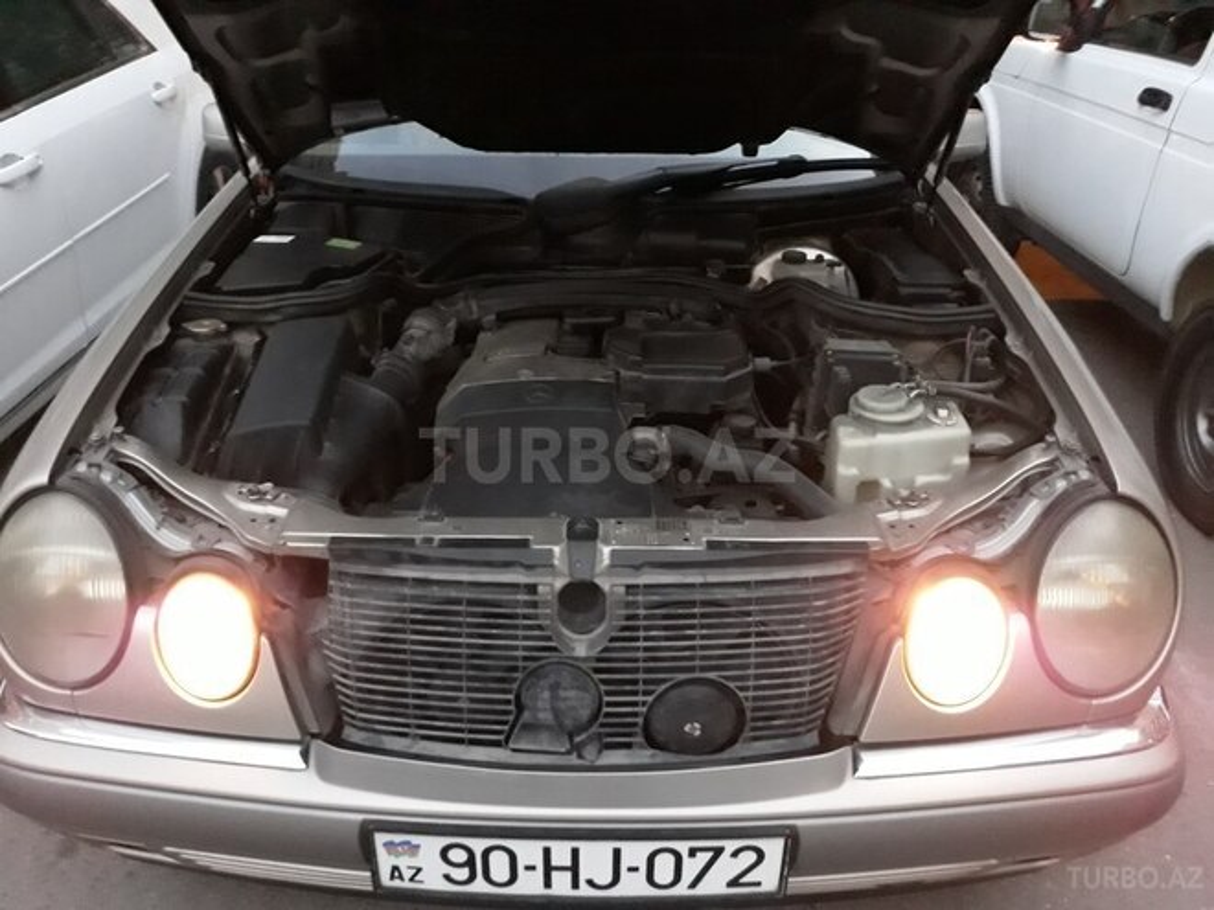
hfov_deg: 65.3
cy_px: 455
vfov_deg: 51.4
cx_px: 607
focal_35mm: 27
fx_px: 947
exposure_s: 1/10
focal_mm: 3.71
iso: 800
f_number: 1.7
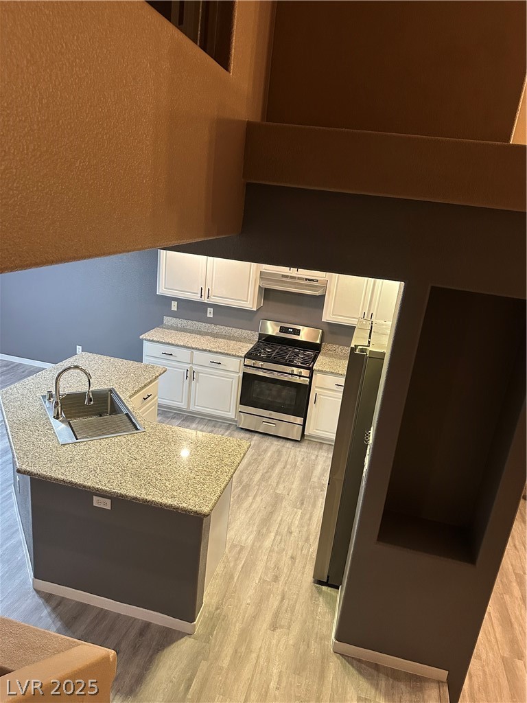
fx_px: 487
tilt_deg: -18.1
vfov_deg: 71.6
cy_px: 352
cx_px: 264
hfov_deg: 56.8
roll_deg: -9.1
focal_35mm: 24
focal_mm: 6.86
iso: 400
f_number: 1.78
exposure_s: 1/60
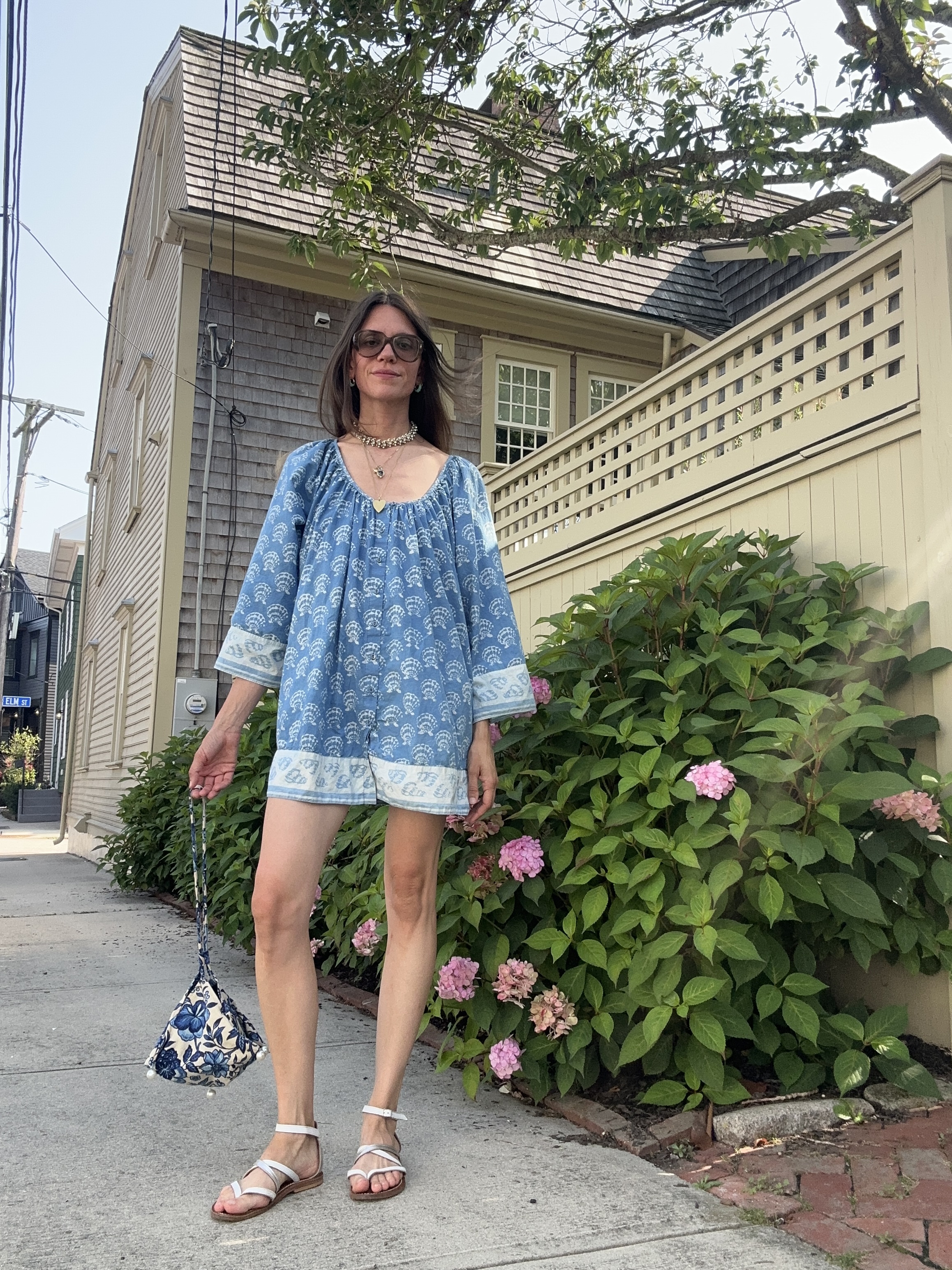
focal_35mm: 30
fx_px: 1100
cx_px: 476
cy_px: 635
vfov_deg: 60.0
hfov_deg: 46.8
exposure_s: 1/253
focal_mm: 2.69
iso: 25
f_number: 1.9
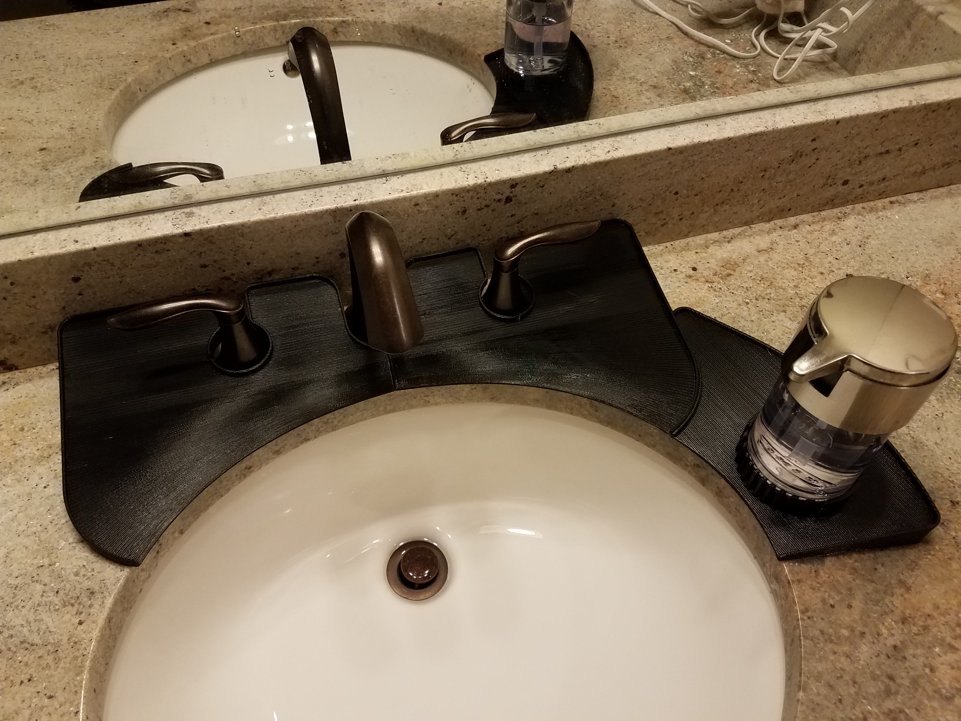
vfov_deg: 53.1
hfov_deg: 67.3
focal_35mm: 26
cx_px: 480
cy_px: 360
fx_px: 722
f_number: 1.7
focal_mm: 4.2
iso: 125
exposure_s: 1/60
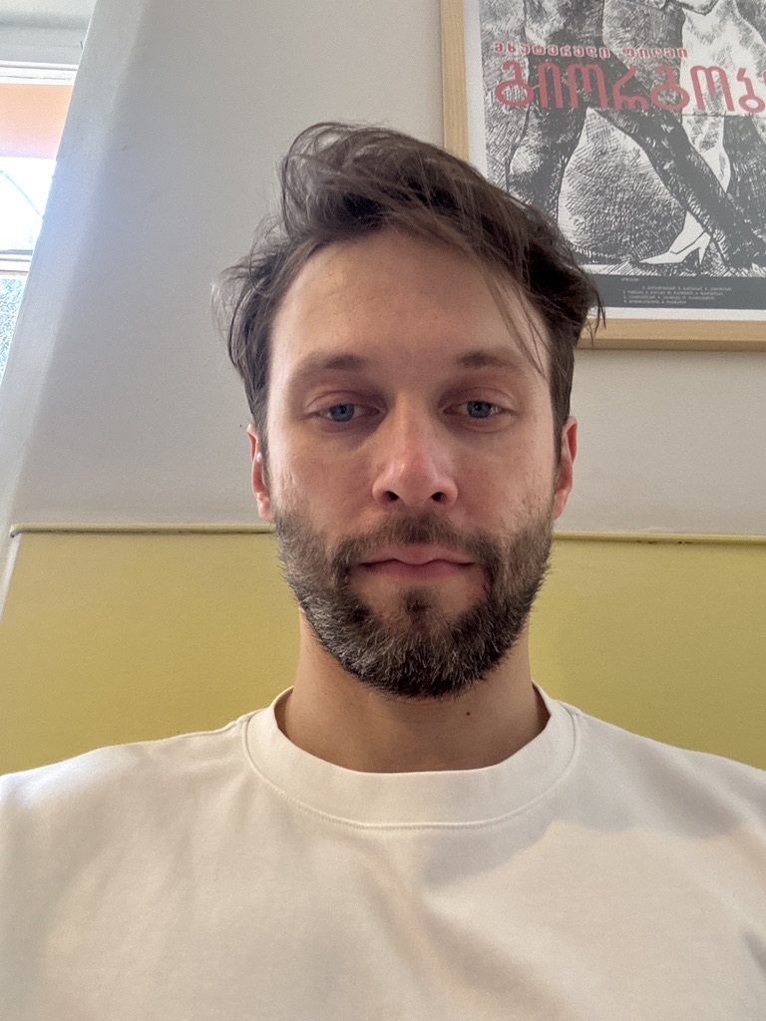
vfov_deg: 60.0
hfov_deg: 46.8
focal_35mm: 30
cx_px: 383
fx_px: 885
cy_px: 510
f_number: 1.9
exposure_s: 1/33
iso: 200
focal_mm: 2.69
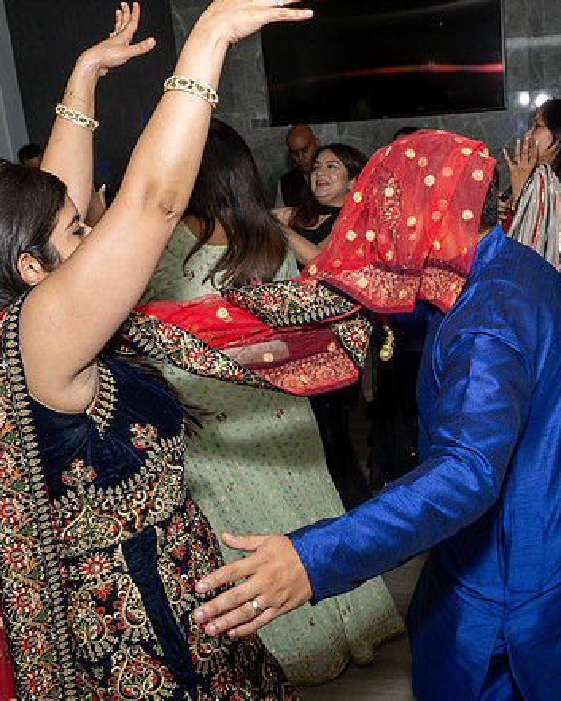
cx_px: 413
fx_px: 788
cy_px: 366
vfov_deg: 47.9
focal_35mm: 38
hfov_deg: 38.3
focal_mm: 17
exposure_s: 1/250
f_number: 8
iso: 640
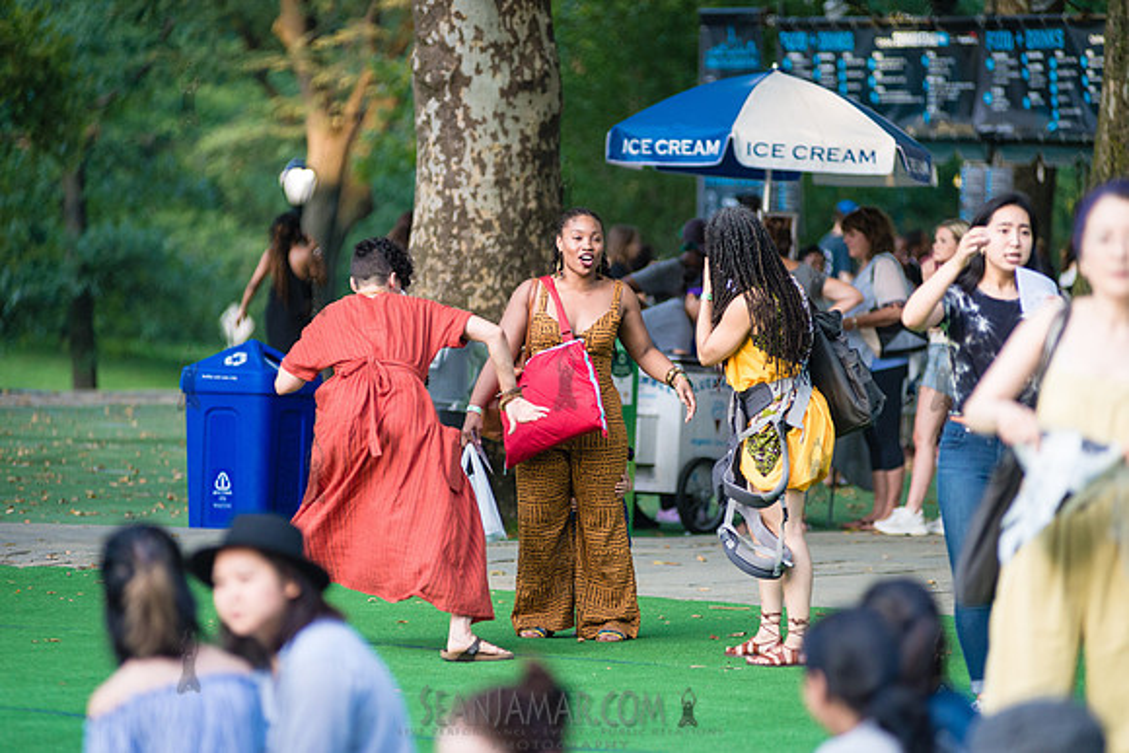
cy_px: 376
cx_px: 564
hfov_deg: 10.3
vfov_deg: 6.9
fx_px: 6273
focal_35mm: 200
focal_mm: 200
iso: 1000
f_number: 2.8
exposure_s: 1/640
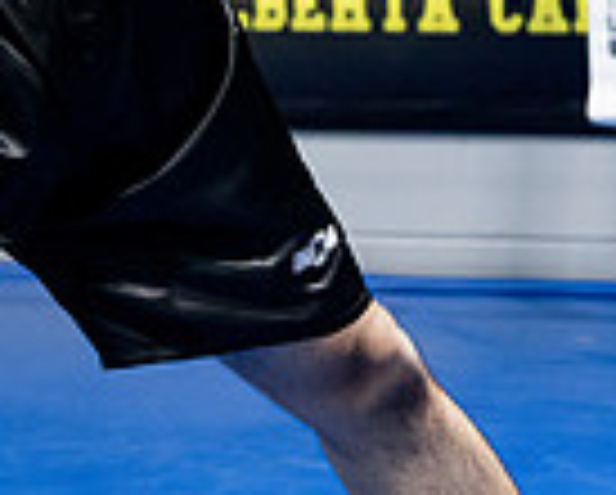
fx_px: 3195
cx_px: 728
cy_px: -241
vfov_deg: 8.7
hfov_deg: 10.8
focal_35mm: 175
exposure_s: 1/1000
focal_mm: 44
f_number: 2.8
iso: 8000
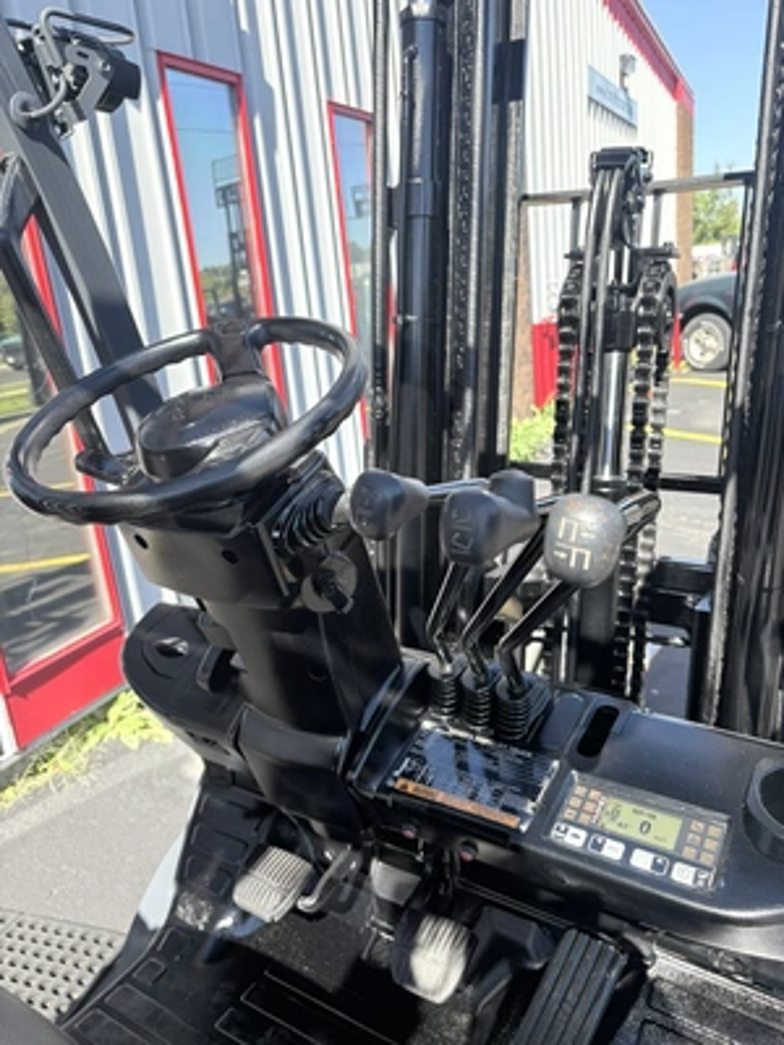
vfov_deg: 67.3
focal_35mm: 26
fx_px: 785
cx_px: 392
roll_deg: +6.3
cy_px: 522
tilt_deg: -15.1
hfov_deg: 53.1
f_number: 1.6
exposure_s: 1/1117
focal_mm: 5.96
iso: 64
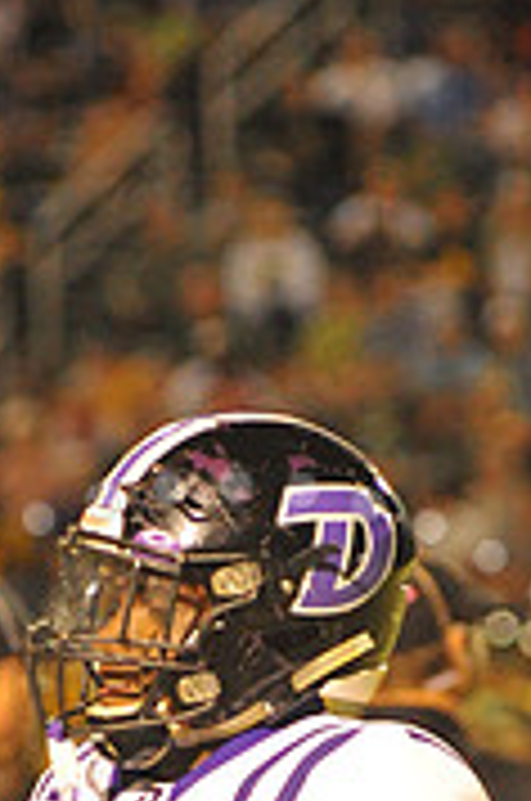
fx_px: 14503
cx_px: 225
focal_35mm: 653
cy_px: 1008
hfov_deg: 2.1
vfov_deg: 3.2
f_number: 5
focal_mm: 200
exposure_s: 1/200
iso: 6400
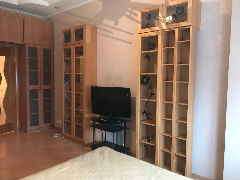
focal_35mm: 28
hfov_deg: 63.4
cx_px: 120
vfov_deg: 49.7
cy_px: 90
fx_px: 194
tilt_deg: -4.3
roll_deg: -0.4
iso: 80
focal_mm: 3.99
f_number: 1.8
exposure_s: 1/7
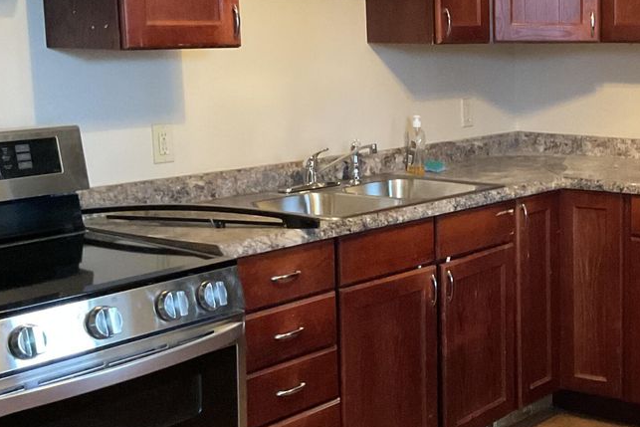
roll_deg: +0.8
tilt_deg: -7.9
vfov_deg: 21.3
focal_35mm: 64
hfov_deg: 29.9
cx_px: 591
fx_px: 1138
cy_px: 211
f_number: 1.8
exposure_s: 1/30
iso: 500
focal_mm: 3
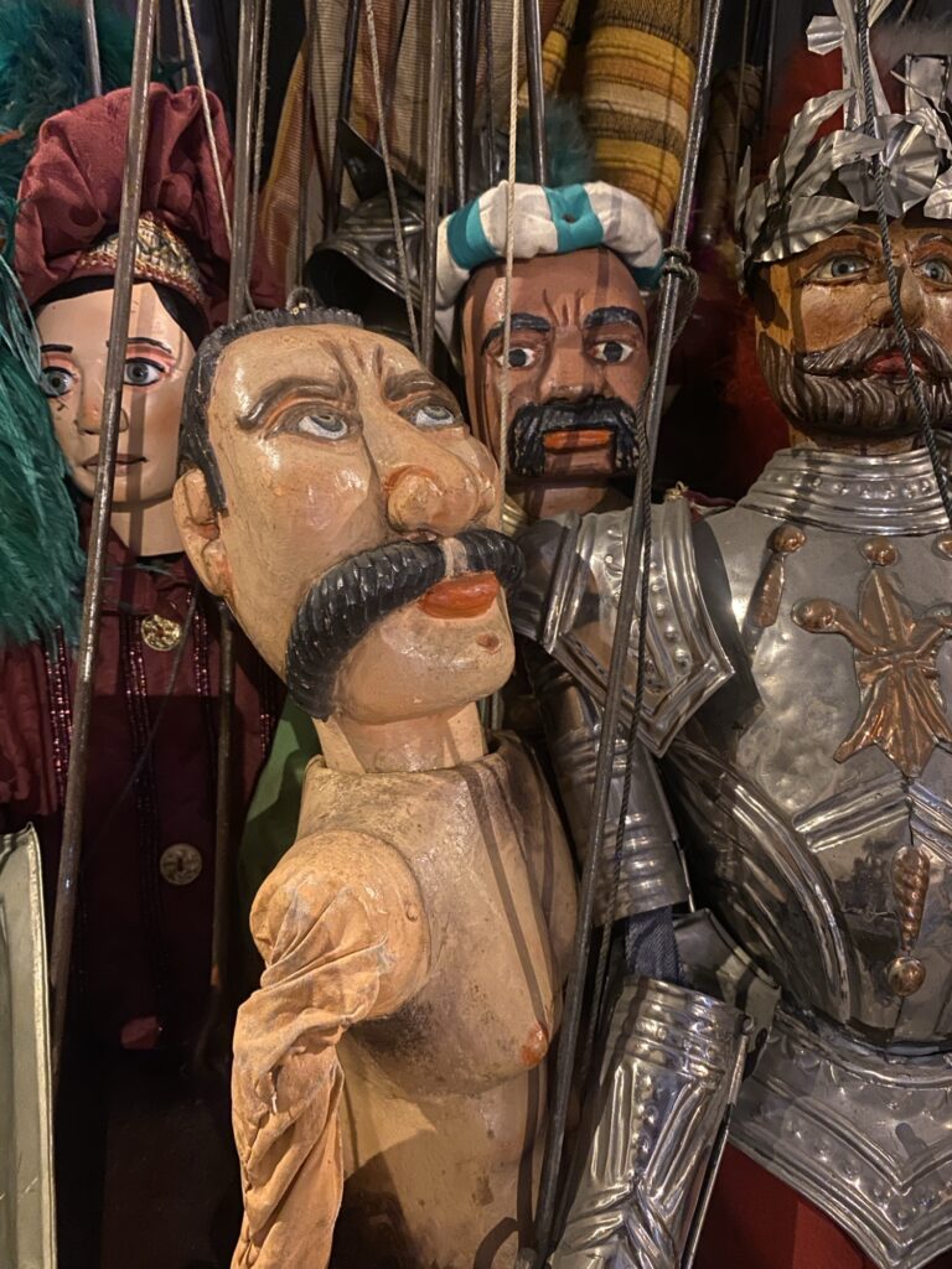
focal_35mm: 26
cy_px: 634
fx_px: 953
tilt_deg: -15.0
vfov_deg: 67.3
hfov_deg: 53.1
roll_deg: -1.4
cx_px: 476
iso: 800
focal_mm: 4.25
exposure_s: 1/20
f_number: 1.8
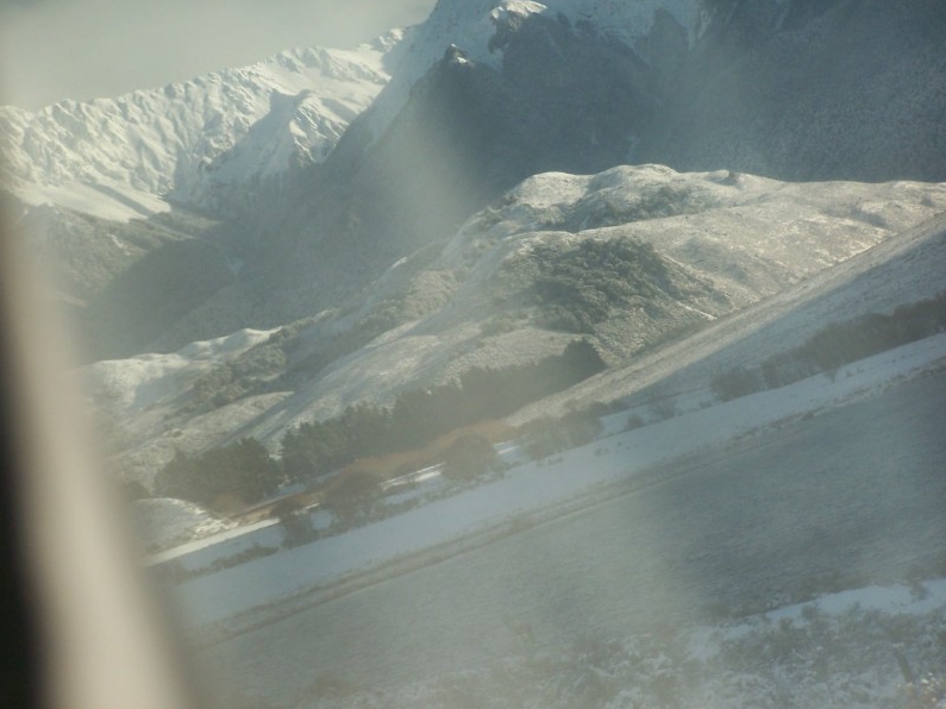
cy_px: 353
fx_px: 4645
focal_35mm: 170
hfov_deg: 11.6
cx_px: 474
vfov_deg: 8.7
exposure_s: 1/350
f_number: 3.2
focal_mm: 28
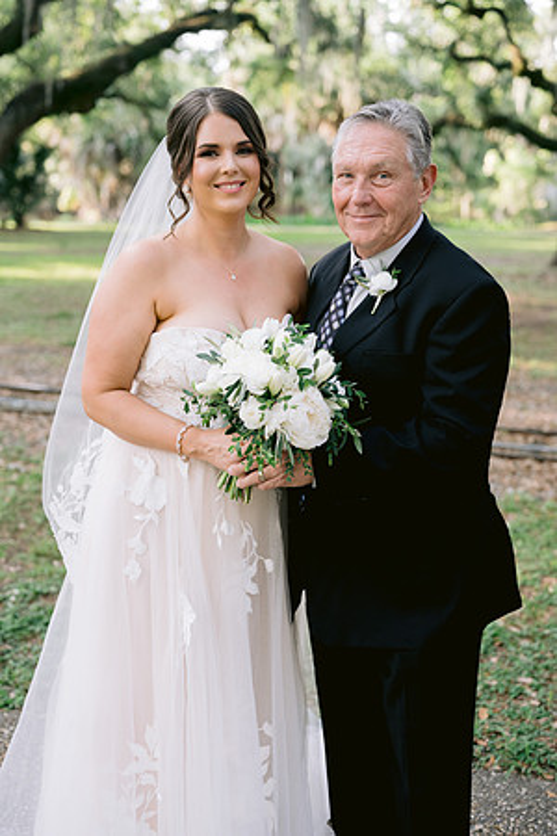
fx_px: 1160
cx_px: 278
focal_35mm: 50
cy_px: 418
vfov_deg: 39.6
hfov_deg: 27.0
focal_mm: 50
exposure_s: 1/320
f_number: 2.8
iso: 400
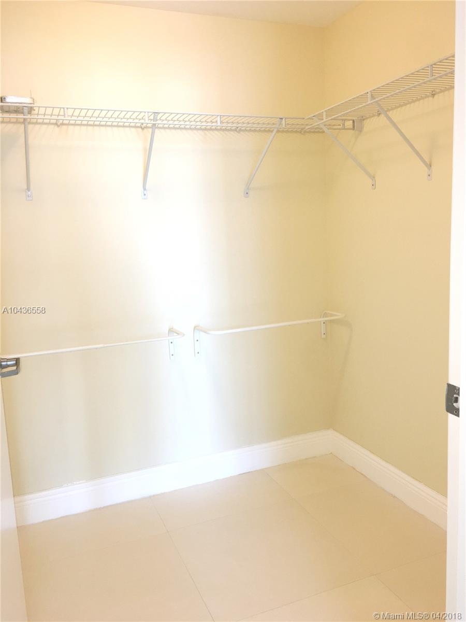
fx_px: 521
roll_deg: +2.3
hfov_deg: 48.2
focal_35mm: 29
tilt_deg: -8.3
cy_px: 311
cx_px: 233
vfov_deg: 61.7
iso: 40
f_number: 2.2
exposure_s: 1/30
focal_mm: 4.15
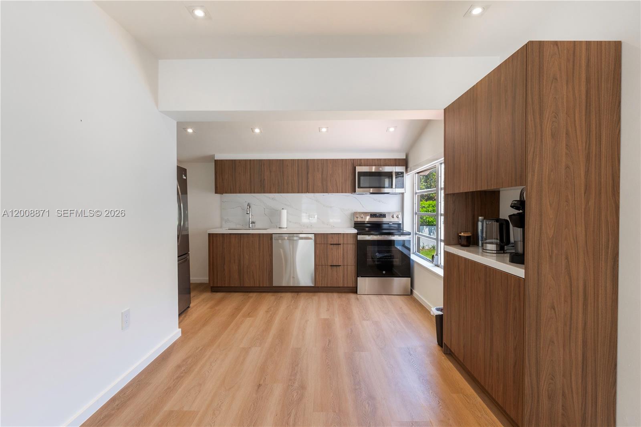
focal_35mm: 16
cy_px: 214
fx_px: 294
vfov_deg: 72.0
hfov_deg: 95.0
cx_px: 320
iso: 400
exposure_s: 1/30
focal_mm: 11
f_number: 5.6
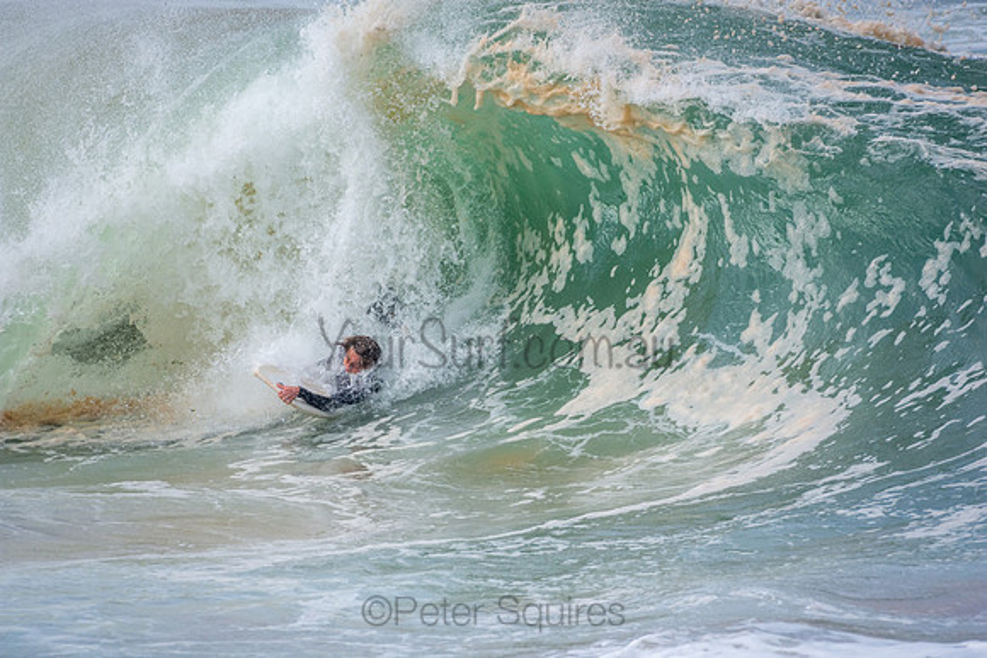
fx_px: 20566
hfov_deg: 2.7
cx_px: 494
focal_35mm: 750
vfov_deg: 1.8
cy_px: 329
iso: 200
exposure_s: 1/1000
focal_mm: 500
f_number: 5.6
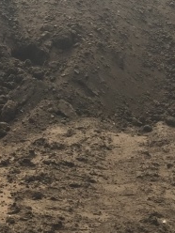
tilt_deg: +2.6
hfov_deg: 11.5
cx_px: -54
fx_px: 843
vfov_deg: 14.8
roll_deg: -2.1
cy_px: -101
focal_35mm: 125
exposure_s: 1/335
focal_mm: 4.15
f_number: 2.2
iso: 32
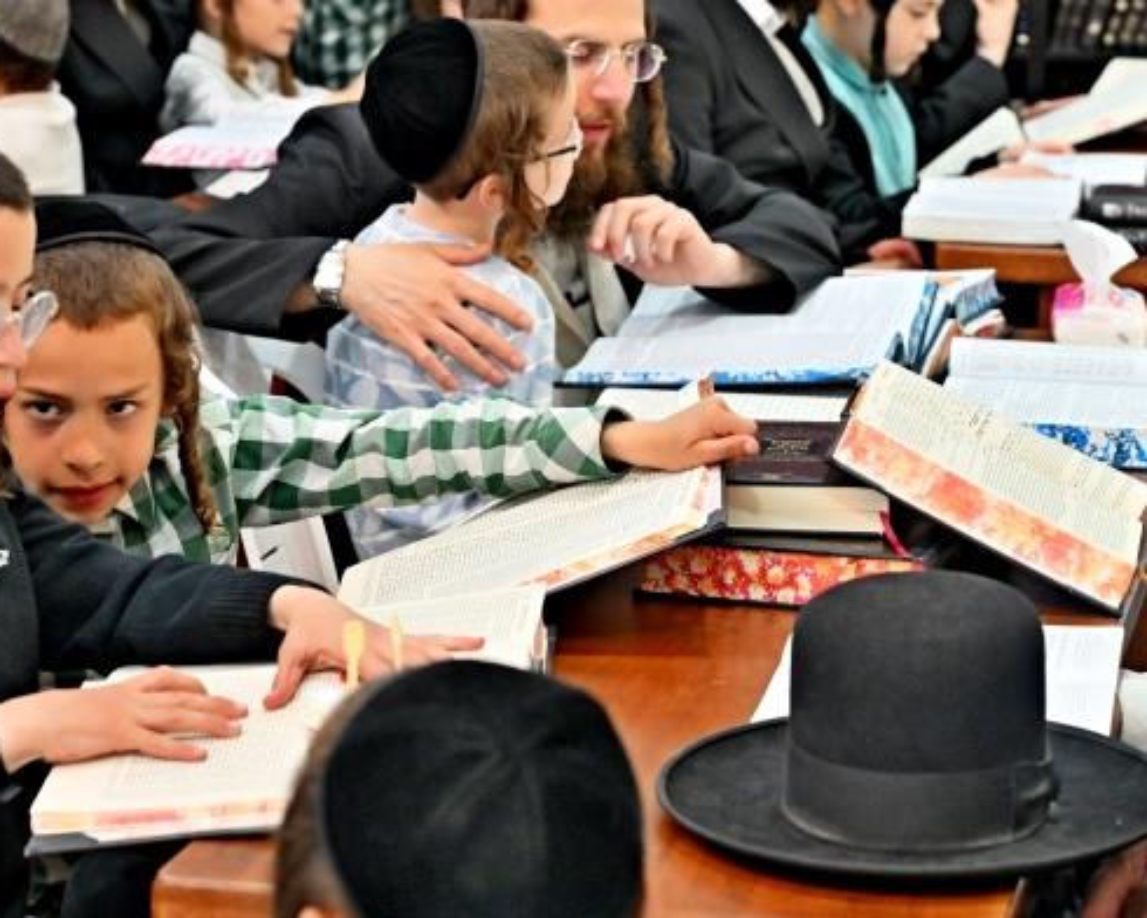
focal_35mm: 106
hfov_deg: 18.1
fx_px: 3598
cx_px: 660
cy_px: 425
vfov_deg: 14.5
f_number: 4
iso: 800
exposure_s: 1/200
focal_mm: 54
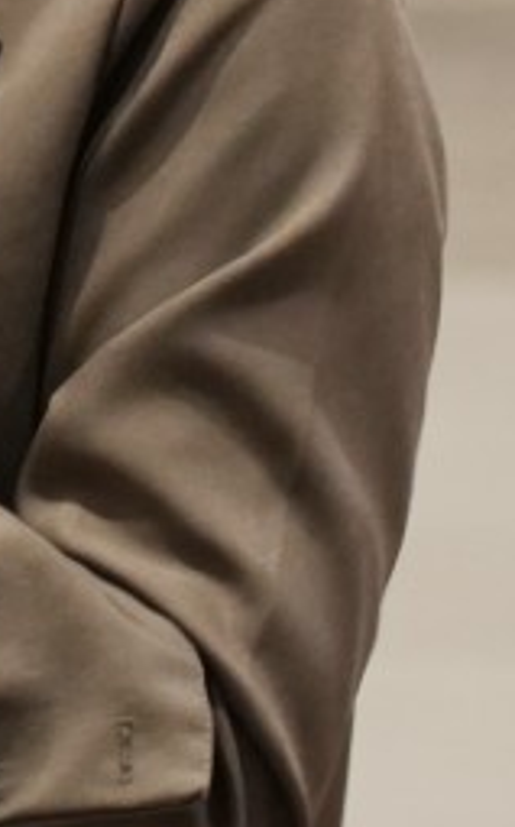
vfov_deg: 3.1
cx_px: -949
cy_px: 91
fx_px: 15296
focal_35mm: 680
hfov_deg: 1.9
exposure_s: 1/125
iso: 2500
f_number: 4
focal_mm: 105
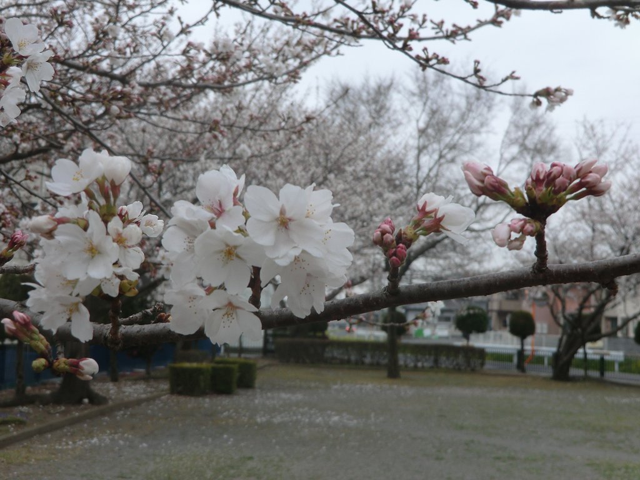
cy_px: 240
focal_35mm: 55
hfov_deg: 34.9
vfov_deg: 26.6
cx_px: 320
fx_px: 1017
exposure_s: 1/200
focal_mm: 9.8
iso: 64
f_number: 4.2
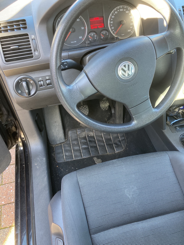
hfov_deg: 49.7
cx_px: 92
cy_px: 122
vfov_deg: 63.4
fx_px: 198
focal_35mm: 28
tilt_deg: -52.2
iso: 160
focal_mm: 3.99
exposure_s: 1/60
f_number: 1.8
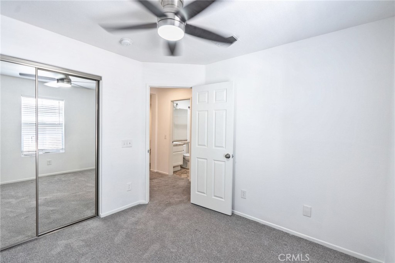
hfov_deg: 96.8
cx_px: 198
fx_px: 175
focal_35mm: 16
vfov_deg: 73.7
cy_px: 132
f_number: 4
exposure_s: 1/60
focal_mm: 16
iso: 125
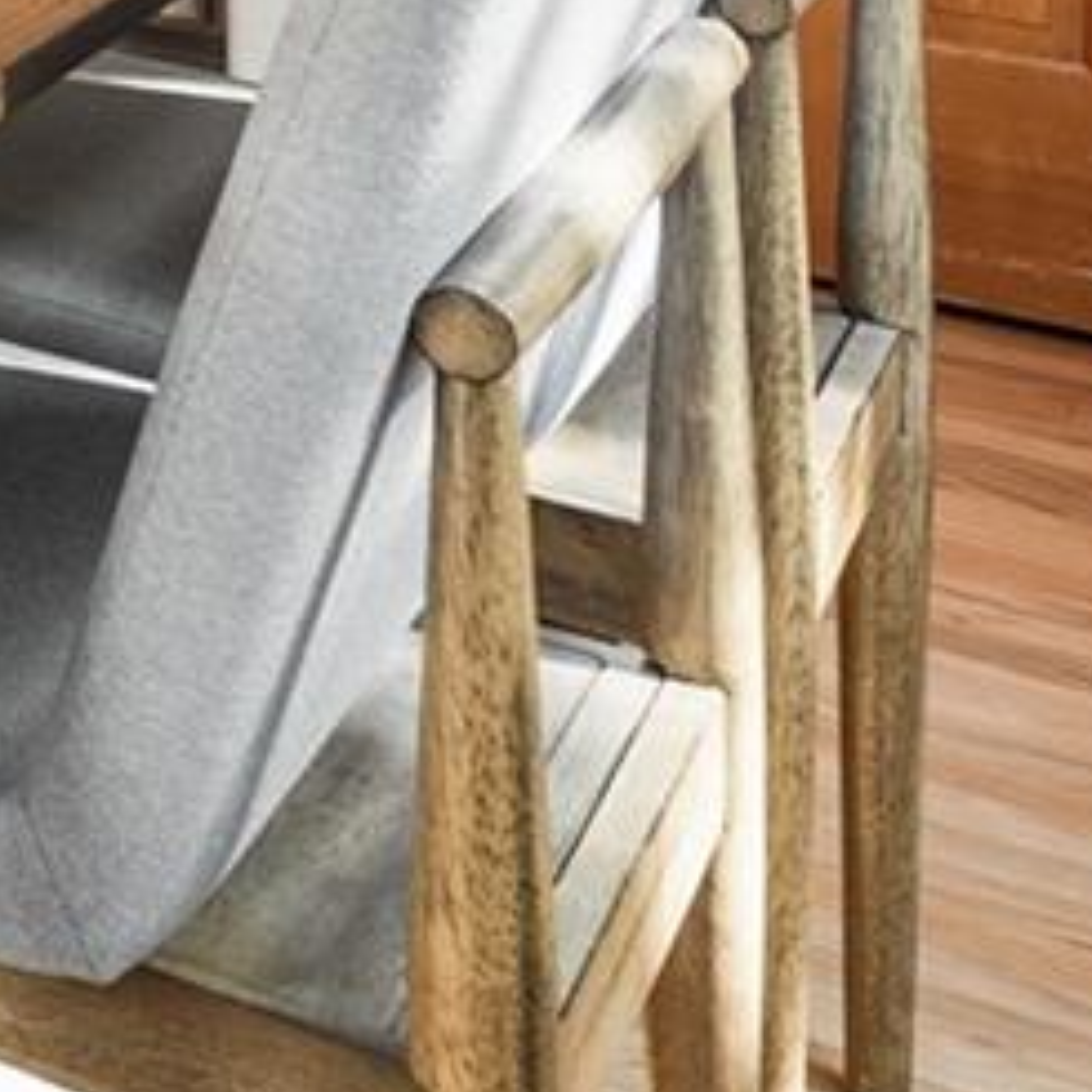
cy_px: -920
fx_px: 3176
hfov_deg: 13.2
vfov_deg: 16.2
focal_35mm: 89
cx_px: -1694
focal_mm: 16
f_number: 8
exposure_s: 1/2
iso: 200
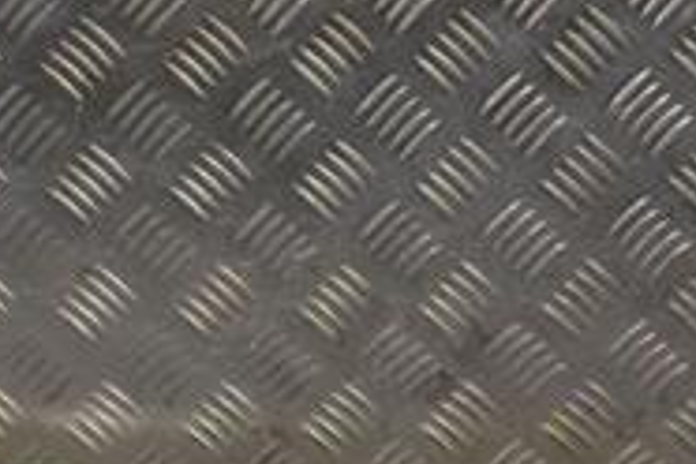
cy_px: 239
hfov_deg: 17.6
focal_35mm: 116
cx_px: 236
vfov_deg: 11.8
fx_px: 2242
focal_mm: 24
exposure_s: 1/320
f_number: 9
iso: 3200
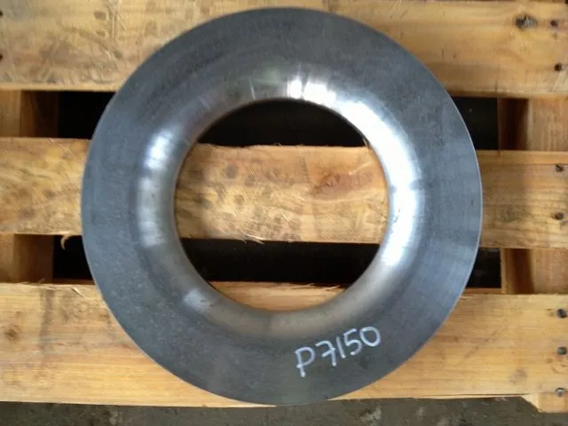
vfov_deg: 40.7
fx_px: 574
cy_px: 213
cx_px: 284
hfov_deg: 52.6
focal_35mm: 35
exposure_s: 1/20
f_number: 2.4
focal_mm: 4.28
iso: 125
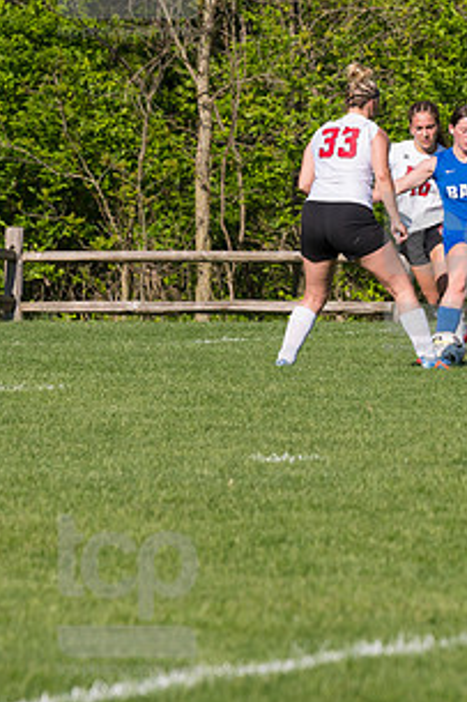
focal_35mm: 542
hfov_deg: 2.5
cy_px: 274
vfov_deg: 3.8
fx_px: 10558
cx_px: 453
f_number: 5.6
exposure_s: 1/1600
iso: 250
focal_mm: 190
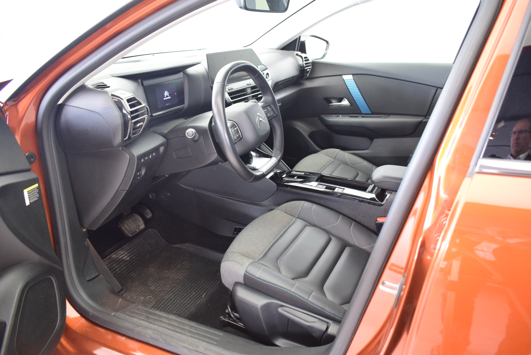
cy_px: 178
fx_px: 443
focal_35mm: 30
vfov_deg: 43.7
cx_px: 266
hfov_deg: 61.9
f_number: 3.8
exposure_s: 1/40
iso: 1600
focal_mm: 20
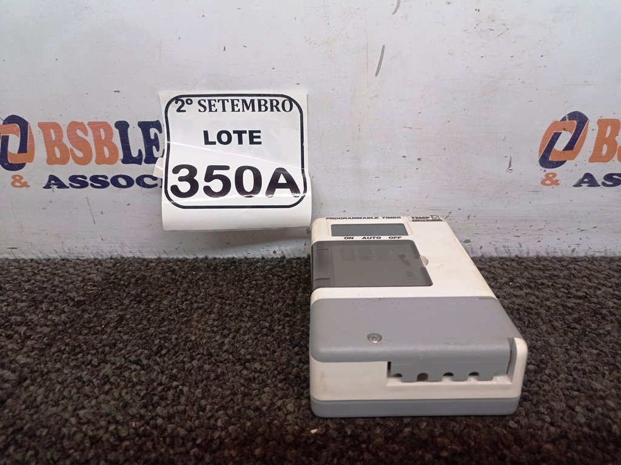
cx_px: 310
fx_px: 502
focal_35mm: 28
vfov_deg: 49.7
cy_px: 232
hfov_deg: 63.5
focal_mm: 4.7
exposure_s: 1/60
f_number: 1.79
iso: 202
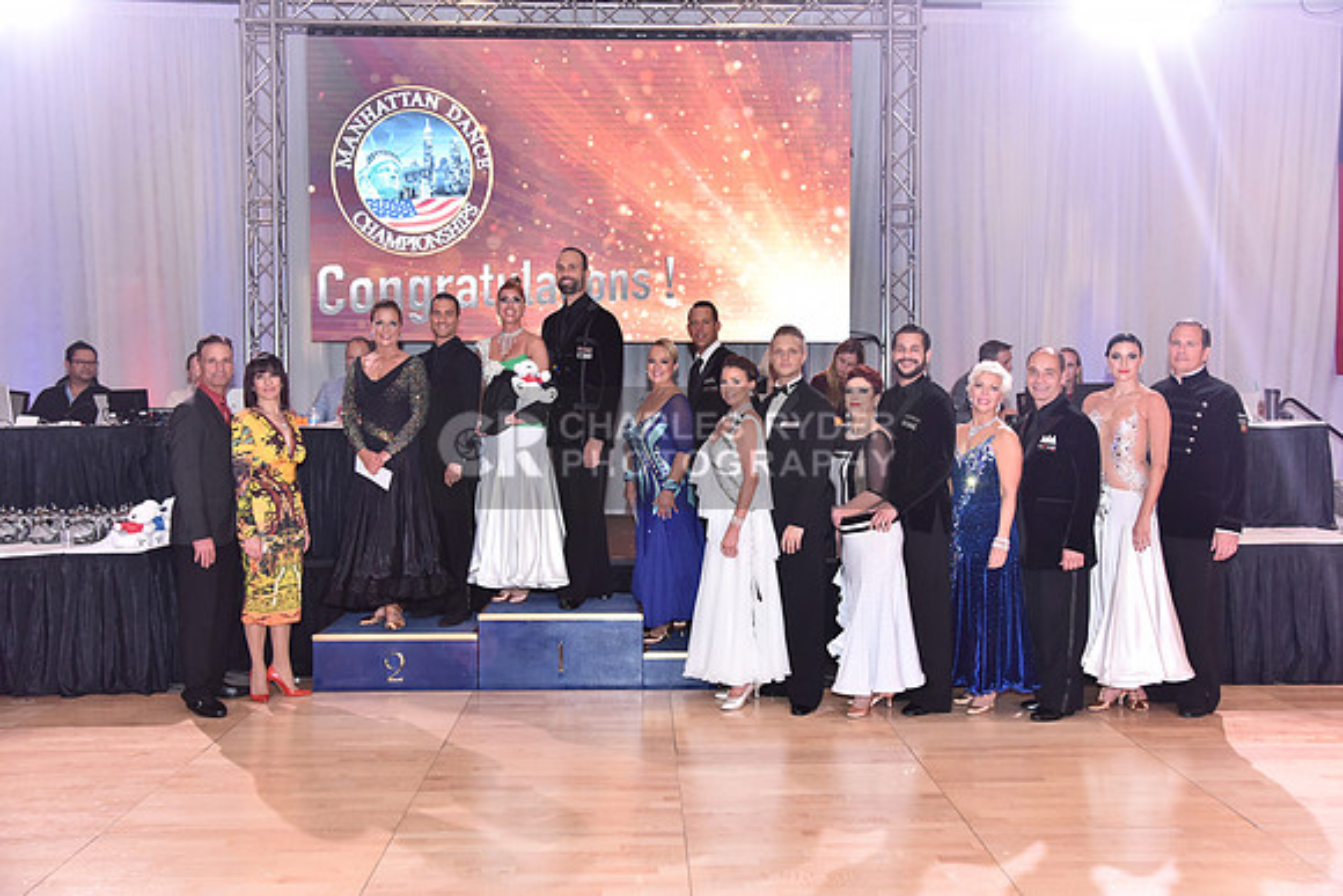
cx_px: 672
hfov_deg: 58.7
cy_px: 448
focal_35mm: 32
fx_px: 1194
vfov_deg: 41.1
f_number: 4.5
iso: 2000
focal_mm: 32
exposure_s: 1/250
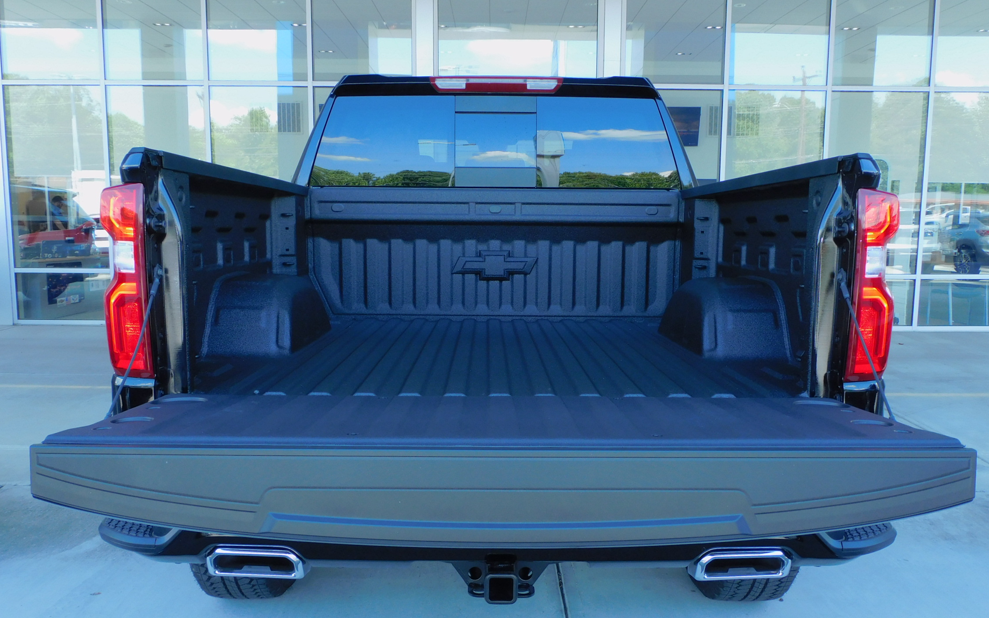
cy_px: 345
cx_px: 495
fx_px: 862
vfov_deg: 39.4
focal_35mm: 32
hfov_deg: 59.7
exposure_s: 1/100
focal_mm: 5.4
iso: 125
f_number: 3.5
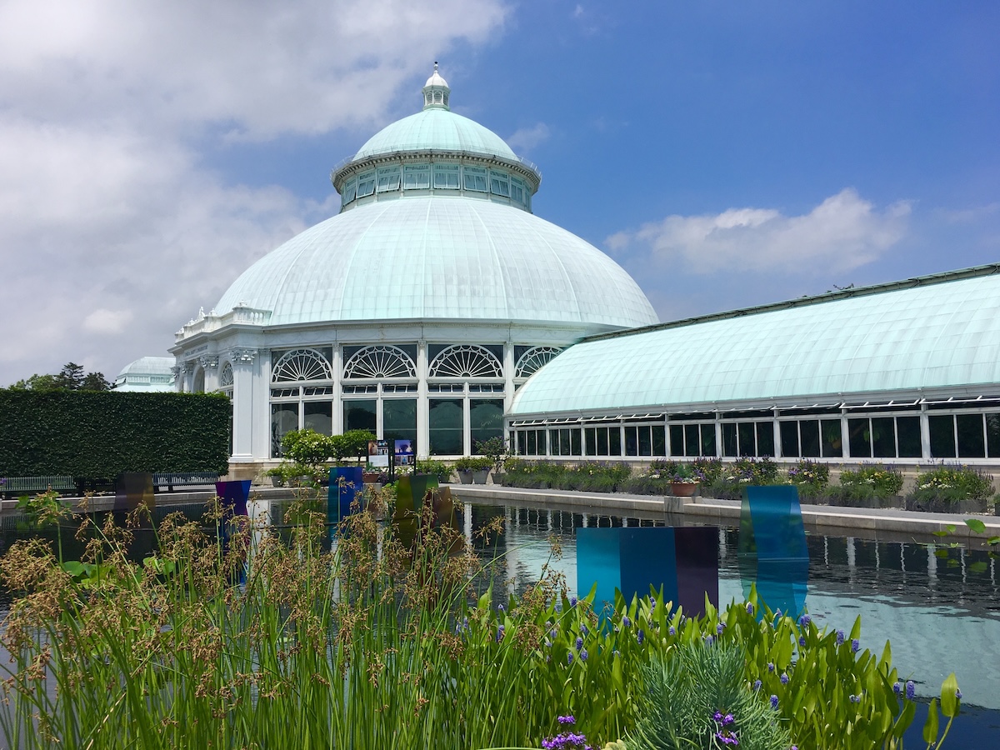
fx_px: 838
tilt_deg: +4.4
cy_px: 375
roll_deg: -0.6
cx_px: 500
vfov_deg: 48.2
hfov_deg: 61.7
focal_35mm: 29
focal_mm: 4.15
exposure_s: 1/2747
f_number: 2.2
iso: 25
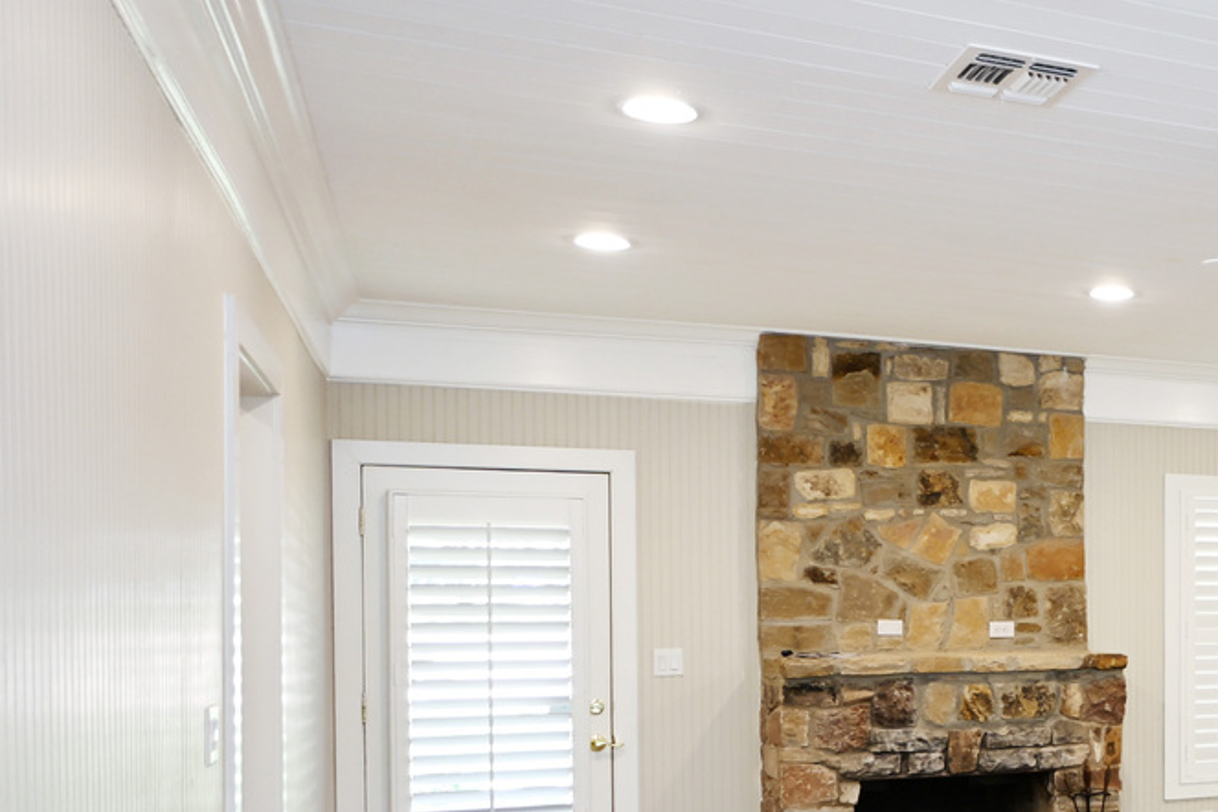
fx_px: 1489
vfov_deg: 29.7
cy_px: 660
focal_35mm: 44
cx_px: 1217
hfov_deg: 39.3
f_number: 3.5
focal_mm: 12
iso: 100
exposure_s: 1/20
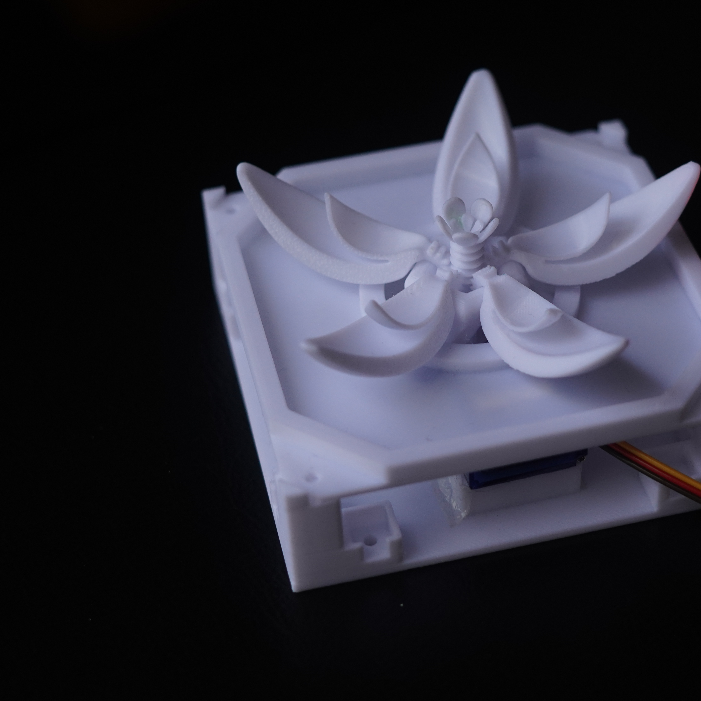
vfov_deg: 23.1
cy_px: 325
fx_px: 1718
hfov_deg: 22.9
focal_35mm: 75
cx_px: 514
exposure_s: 1/60
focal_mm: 50
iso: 1000
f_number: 4
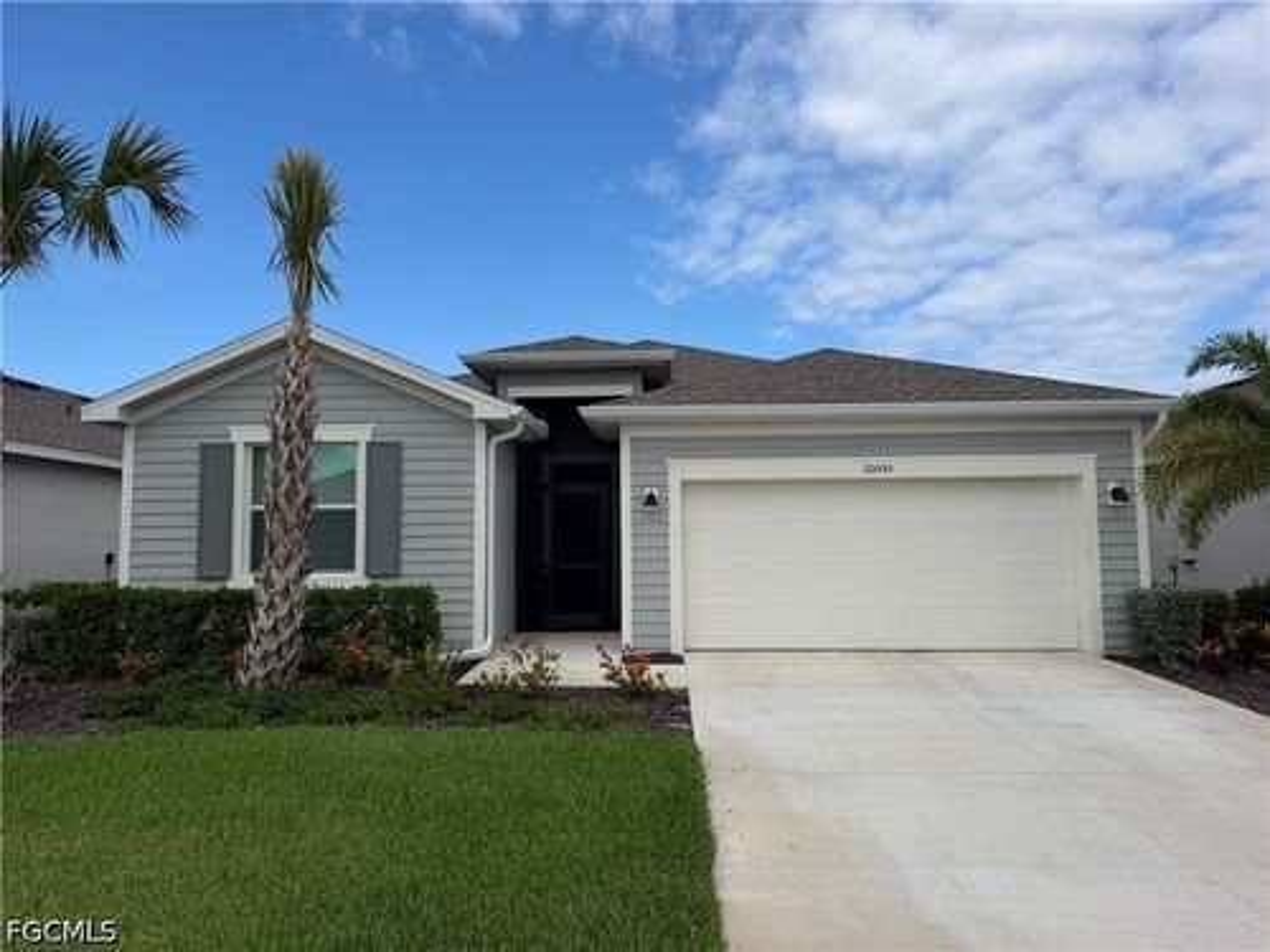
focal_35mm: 24
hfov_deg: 71.6
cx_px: 635
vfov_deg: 56.8
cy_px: 476
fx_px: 881
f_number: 1.78
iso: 80
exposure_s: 1/5714
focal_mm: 6.76
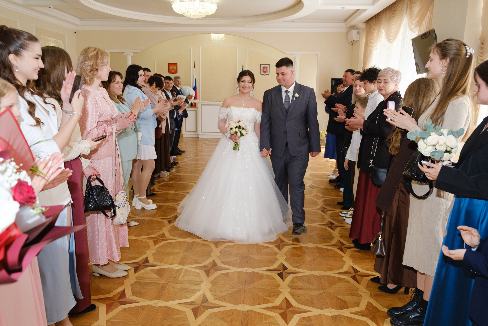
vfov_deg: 47.9
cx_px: 244
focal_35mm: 27
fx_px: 366
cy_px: 163
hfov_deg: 67.4
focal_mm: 18
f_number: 3.2
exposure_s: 1/160
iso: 400
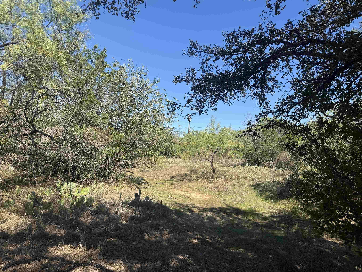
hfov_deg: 71.6
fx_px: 251
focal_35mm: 24
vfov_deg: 56.8
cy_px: 136
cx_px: 181
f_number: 1.78
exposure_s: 1/2604
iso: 80
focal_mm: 6.76
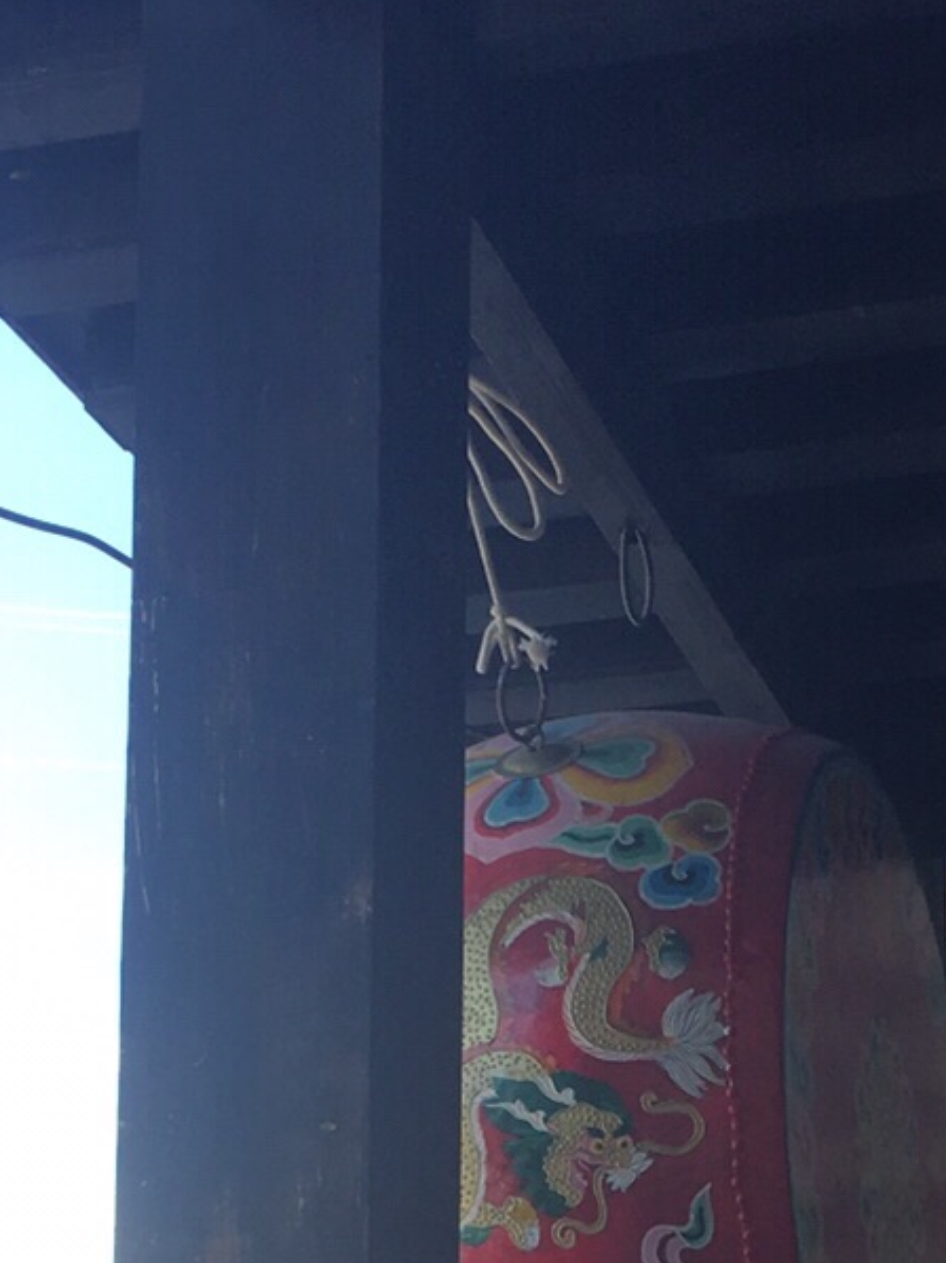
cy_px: 1586
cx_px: 887
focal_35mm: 97
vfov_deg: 18.9
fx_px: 3537
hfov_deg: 15.0
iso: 25
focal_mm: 4.15
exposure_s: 1/183
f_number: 2.2
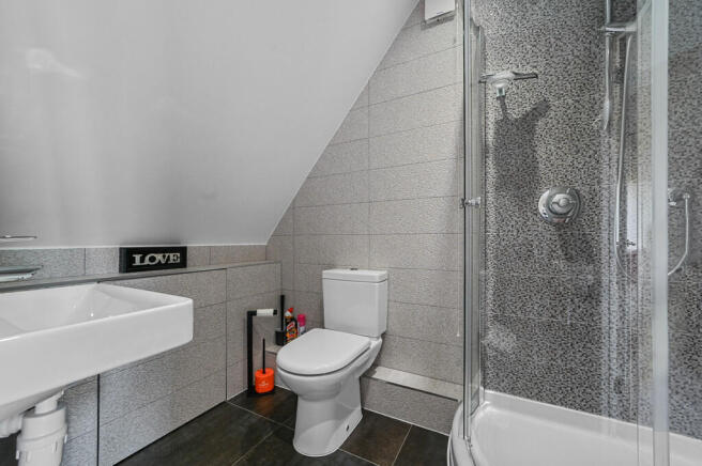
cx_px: 351
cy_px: 233
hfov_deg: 104.3
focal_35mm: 14
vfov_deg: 81.1
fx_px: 273
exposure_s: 1.3
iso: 400
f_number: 8
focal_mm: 14
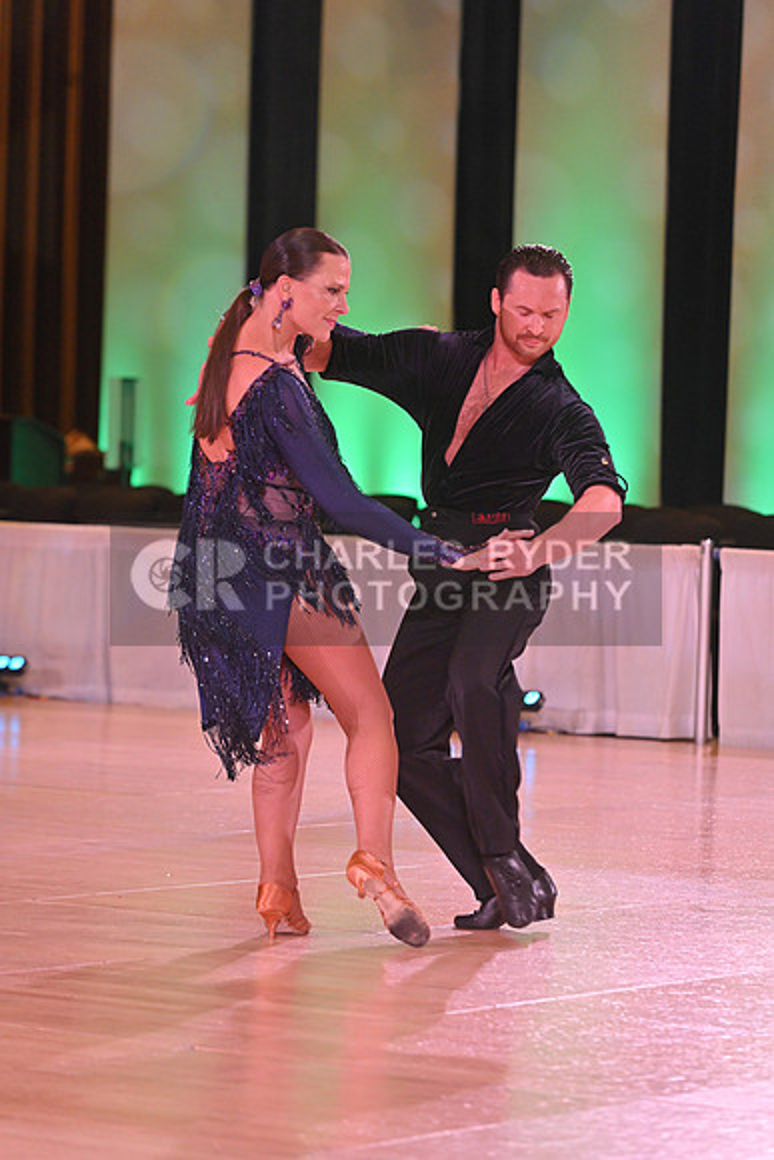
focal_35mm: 150
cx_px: 387
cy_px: 580
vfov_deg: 13.7
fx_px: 4834
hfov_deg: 9.2
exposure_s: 1/400
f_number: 5
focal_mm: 150
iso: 2000
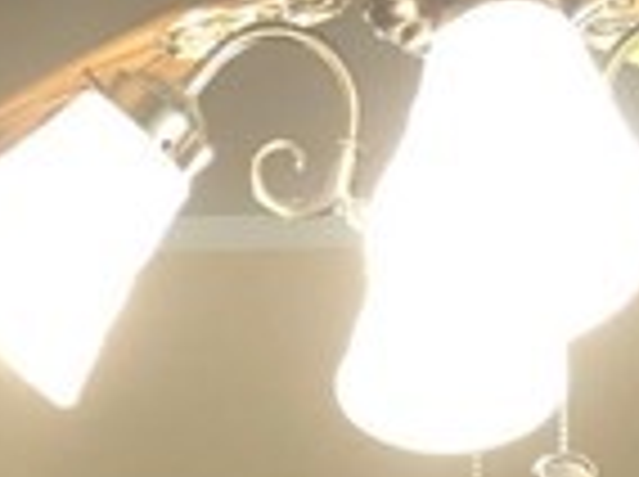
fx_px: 3723
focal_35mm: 202
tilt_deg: -6.0
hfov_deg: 9.6
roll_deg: +1.5
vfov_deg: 6.7
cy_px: 1390
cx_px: -189
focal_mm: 3.99
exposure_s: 1/15
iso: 50
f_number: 1.8
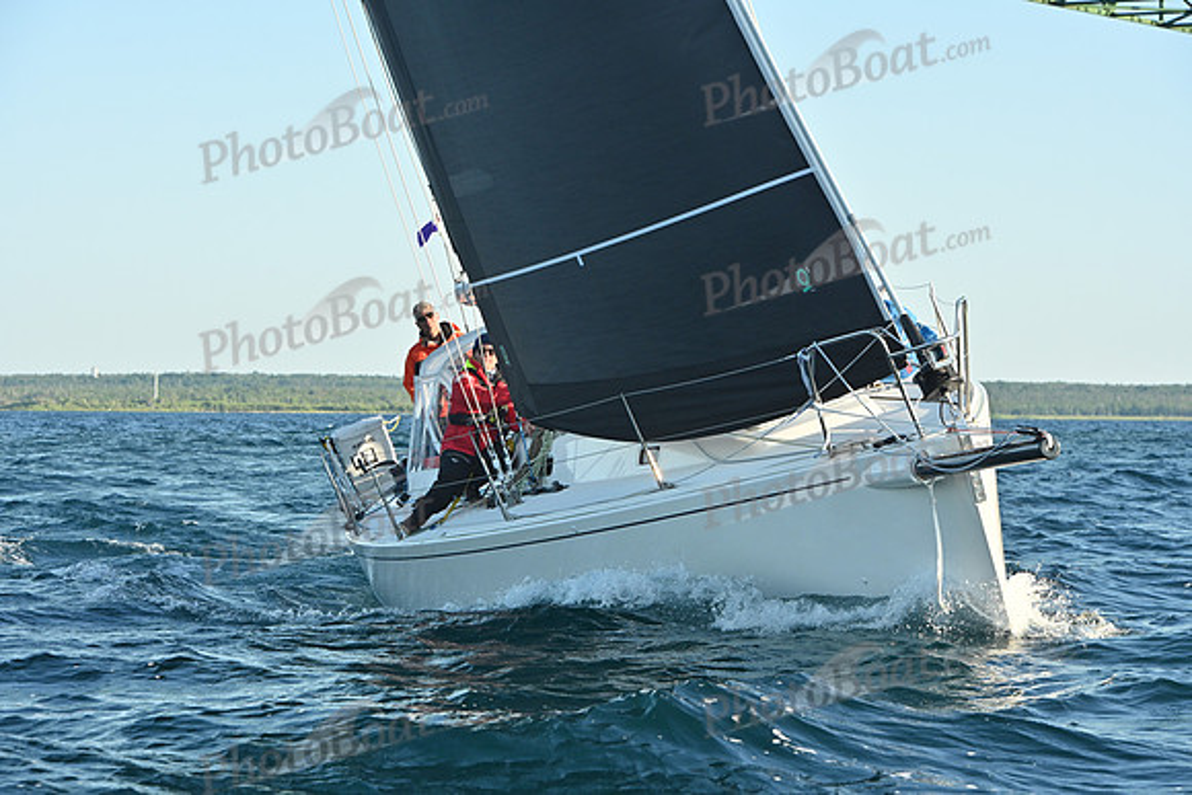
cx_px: 596
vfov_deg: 11.2
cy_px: 398
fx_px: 4040
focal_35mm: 122
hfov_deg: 16.8
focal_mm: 122
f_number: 8
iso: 800
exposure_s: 1/1000
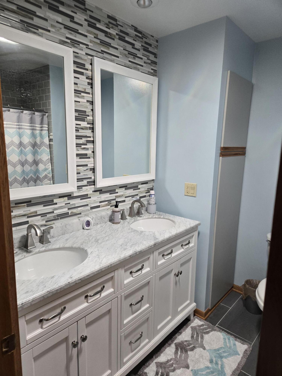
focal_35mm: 23
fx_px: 250
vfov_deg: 73.9
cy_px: 188
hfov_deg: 58.9
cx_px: 141
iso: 320
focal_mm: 5.4
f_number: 1.8
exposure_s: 1/120
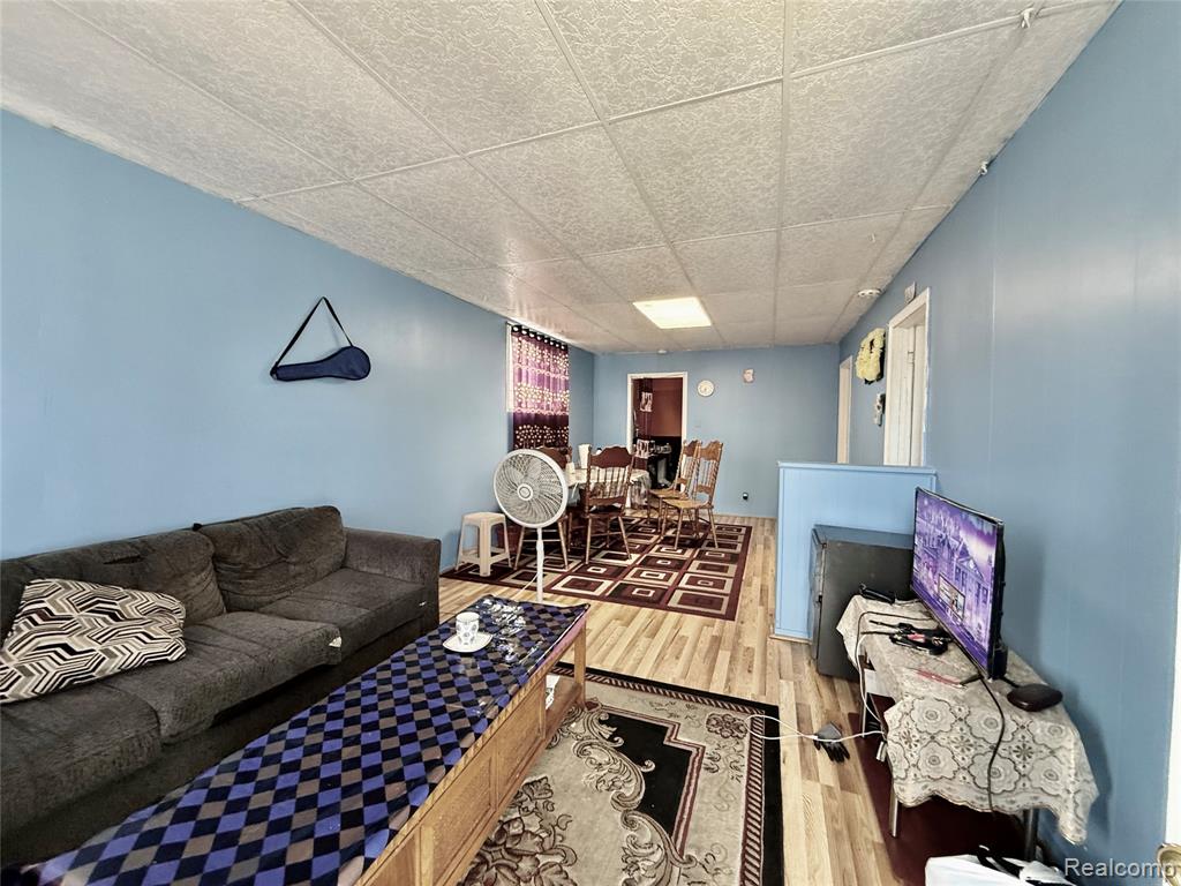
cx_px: 590
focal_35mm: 14
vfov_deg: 85.7
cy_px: 443
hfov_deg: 102.1
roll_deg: -1.0
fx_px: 478
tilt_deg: -3.5
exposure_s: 1/79
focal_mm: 2.22
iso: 400
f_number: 2.2
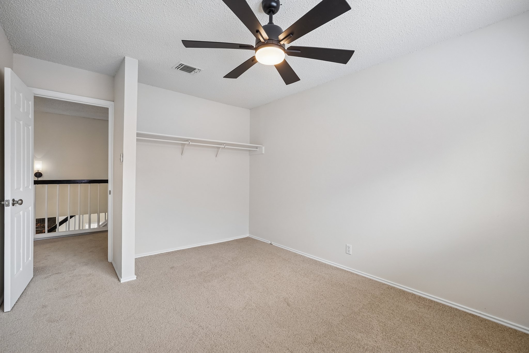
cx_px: 264
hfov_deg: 96.7
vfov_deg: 73.7
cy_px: 176
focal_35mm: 16
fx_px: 235
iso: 320
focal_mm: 16
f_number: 8
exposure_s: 1/30
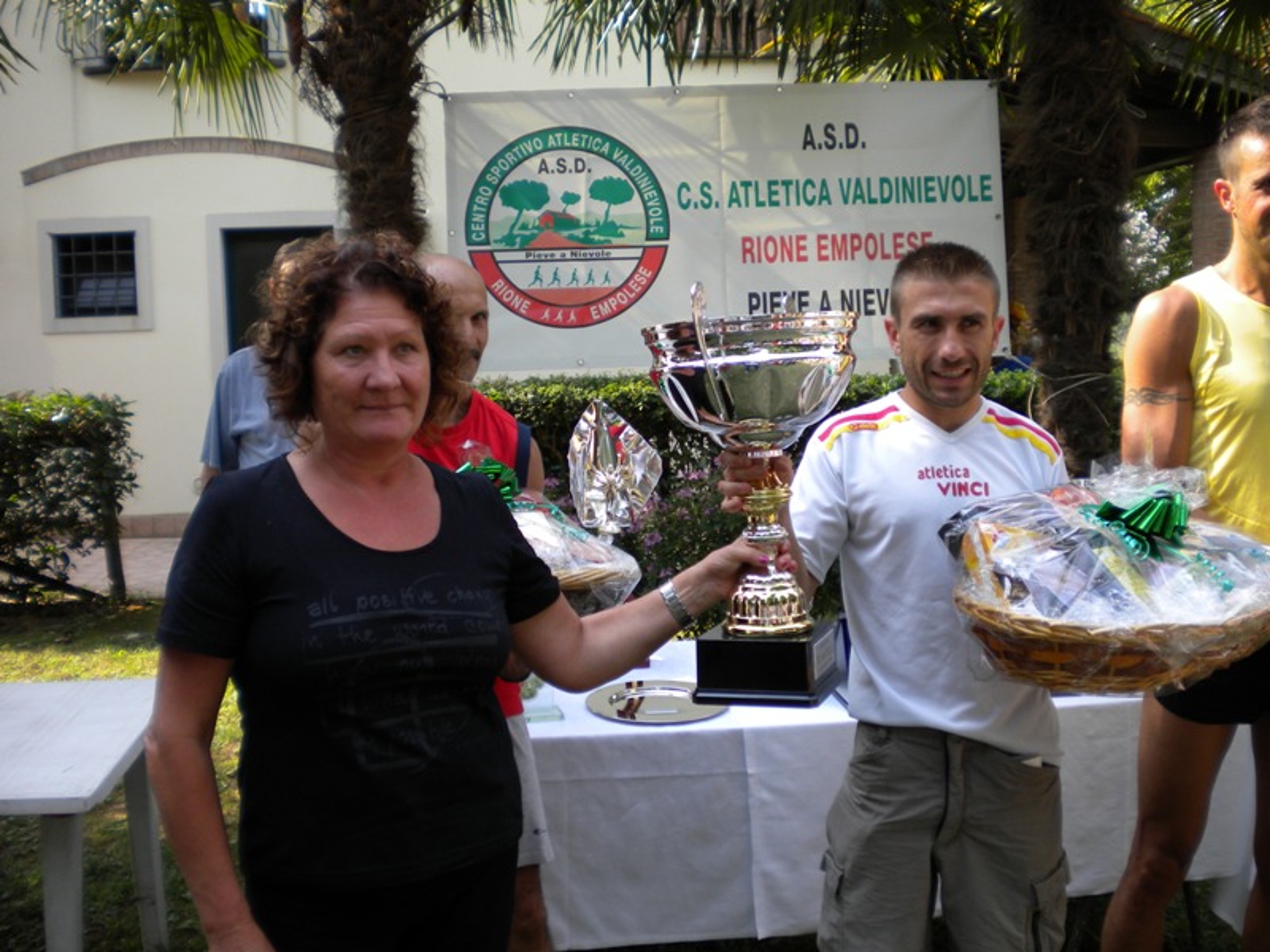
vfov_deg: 40.7
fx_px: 1284
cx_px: 635
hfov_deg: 52.6
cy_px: 476
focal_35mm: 35
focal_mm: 6.3
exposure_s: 1/245
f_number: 3.1
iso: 80
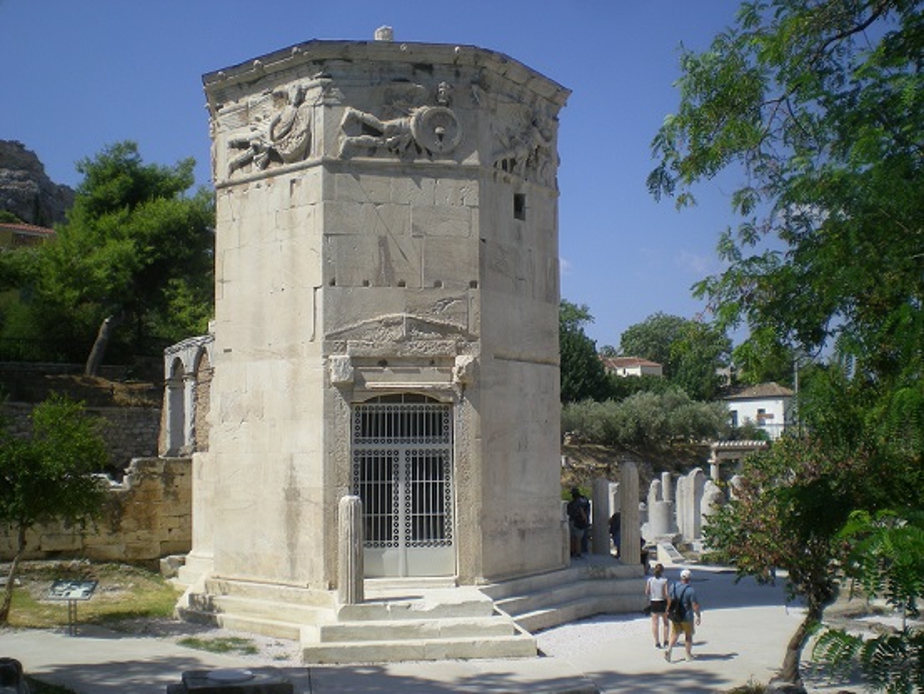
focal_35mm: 38
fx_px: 1015
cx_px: 462
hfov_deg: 49.0
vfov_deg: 37.7
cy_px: 347
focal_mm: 6.3
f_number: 4.6
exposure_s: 1/450
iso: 50
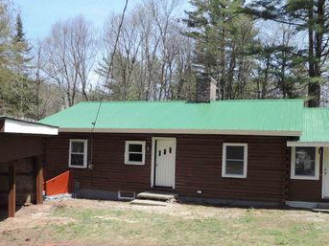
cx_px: 198
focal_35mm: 35
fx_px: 333
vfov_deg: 40.3
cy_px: 157
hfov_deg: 52.3
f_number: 3
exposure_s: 1/500
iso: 80
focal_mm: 4.3
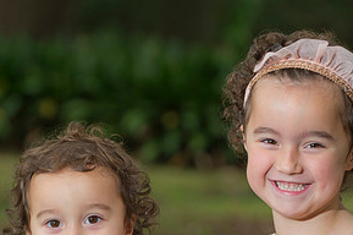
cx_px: 172
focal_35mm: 251
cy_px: 220
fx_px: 2458
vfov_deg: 5.5
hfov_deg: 8.2
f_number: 4
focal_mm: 125
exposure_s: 1/200
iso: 400
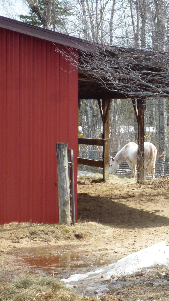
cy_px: 150
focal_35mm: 182
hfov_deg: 6.7
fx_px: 1450
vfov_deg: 11.8
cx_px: 166
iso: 125
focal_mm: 22
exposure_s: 1/125
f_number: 5.9
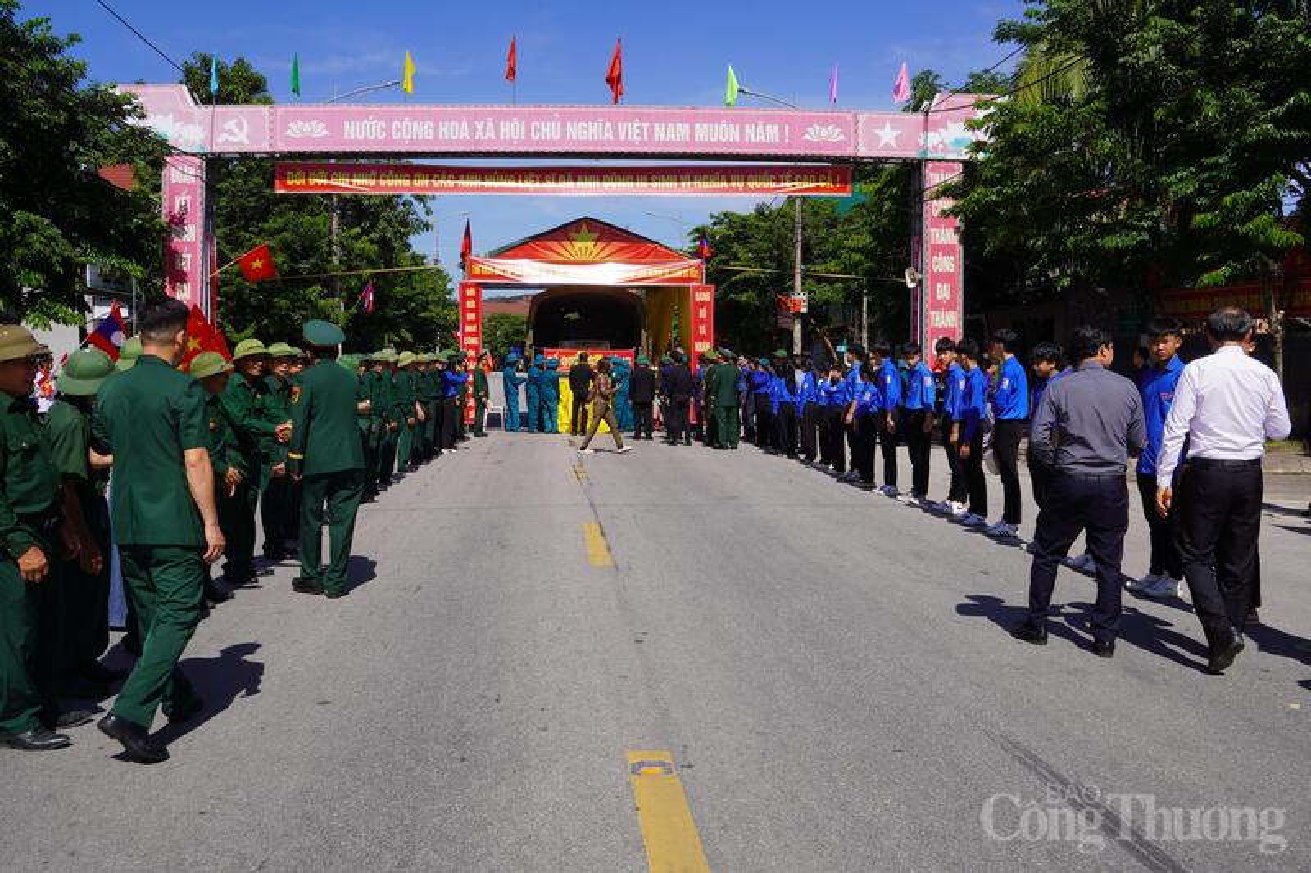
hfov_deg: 58.6
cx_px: 656
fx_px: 1169
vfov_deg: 41.0
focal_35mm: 32
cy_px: 436
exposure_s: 1/250
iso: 100
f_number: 10
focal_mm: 21.4
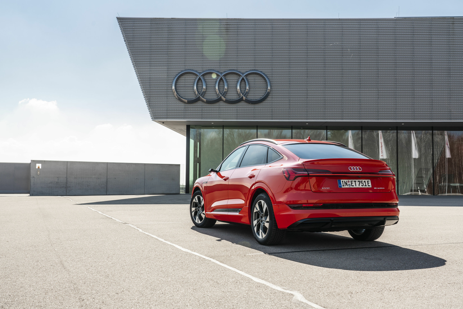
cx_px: 232
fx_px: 476
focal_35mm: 37
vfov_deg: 36.0
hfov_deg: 51.9
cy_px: 154
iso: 50
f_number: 9
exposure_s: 1/60
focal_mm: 37
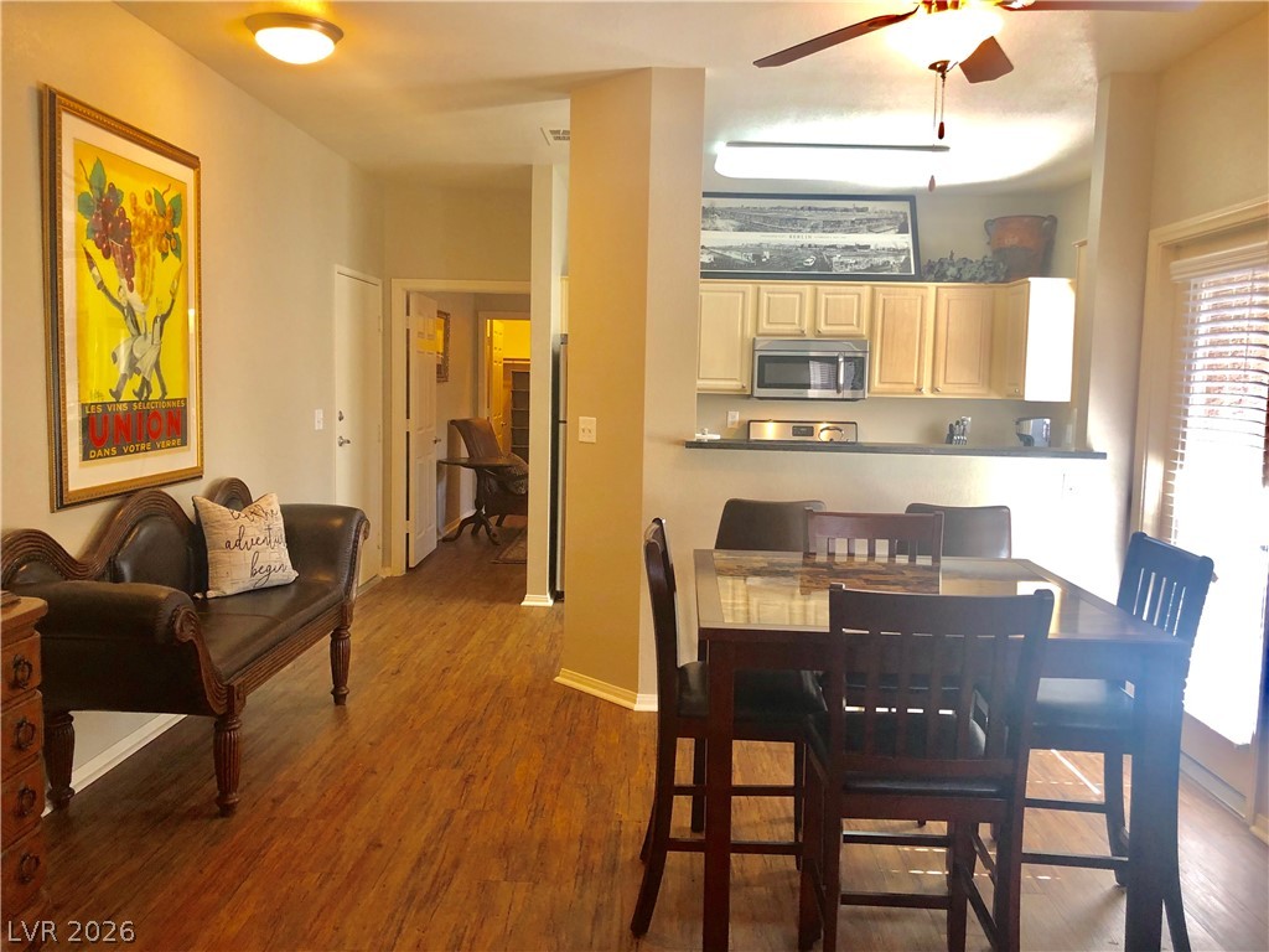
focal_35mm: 28
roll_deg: -1.8
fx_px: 1026
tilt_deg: -6.0
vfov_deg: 49.7
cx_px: 634
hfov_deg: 63.4
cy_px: 476
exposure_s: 1/15
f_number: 1.8
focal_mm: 3.99
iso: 50
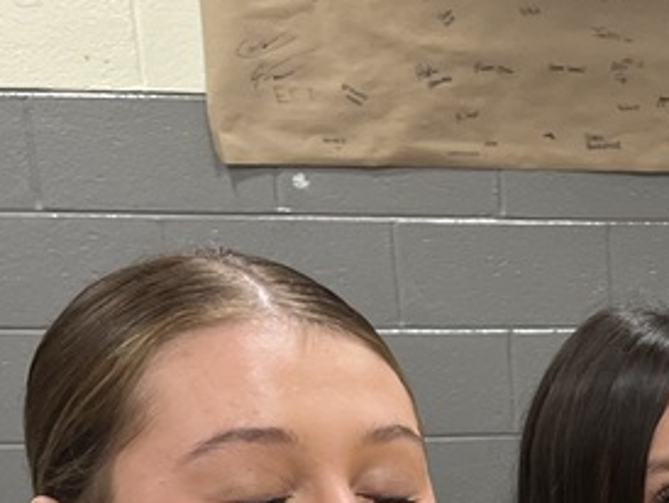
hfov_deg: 18.3
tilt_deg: -19.7
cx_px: 960
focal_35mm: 97
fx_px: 1876
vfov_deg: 13.8
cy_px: 881
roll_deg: +0.0
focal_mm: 5.1
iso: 80
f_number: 1.6
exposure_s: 1/60
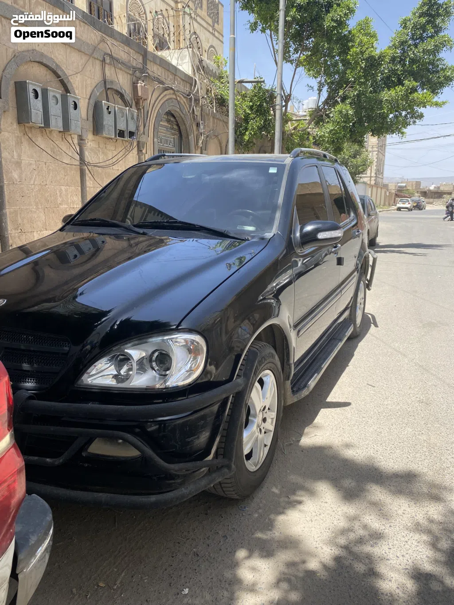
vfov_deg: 67.3
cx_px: 227
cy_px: 302
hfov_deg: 53.1
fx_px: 455
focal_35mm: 26
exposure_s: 1/942
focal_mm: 4.25
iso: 32
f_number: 1.8
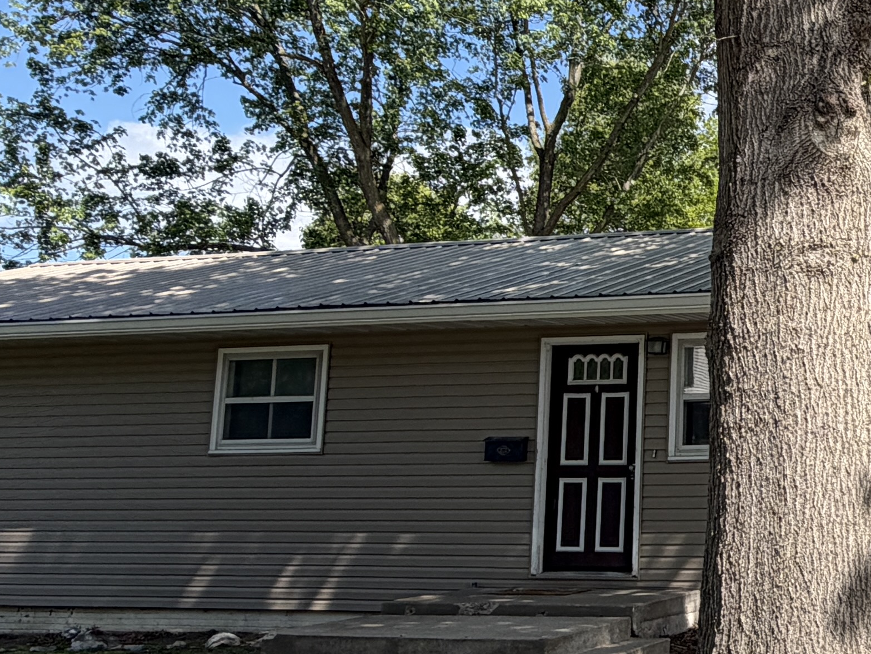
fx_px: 1283
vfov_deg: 28.5
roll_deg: +1.9
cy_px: 294
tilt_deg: +9.1
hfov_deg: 32.8
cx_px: 965
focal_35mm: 51
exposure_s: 1/770
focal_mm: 2.22
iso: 32
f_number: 2.2
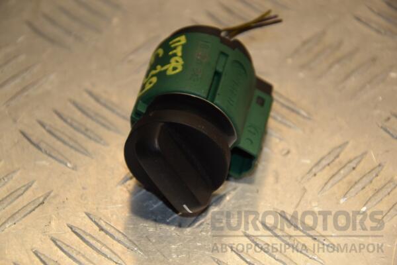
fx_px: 1737
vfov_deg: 8.7
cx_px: 198
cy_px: 132
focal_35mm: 158
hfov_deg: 13.0
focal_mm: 105
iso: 800
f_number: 6.3
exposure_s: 1/200
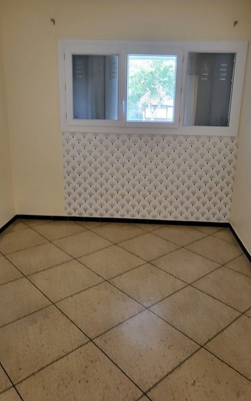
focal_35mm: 28
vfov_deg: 66.5
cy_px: 198
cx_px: 131
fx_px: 306
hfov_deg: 44.5
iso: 400
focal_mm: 4.25
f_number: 1.8
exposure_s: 1/50
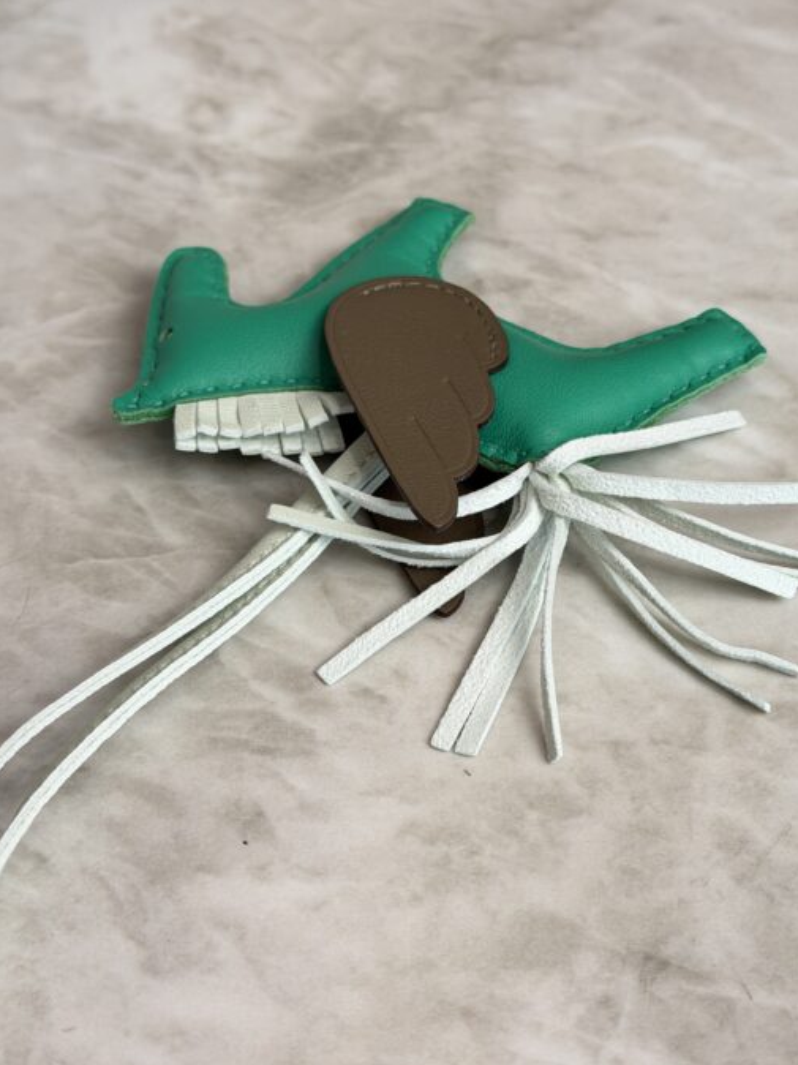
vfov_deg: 33.8
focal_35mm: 57
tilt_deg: -47.0
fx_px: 1753
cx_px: 469
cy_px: 499
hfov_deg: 25.6
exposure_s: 1/120
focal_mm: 6.76
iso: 50
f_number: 1.78
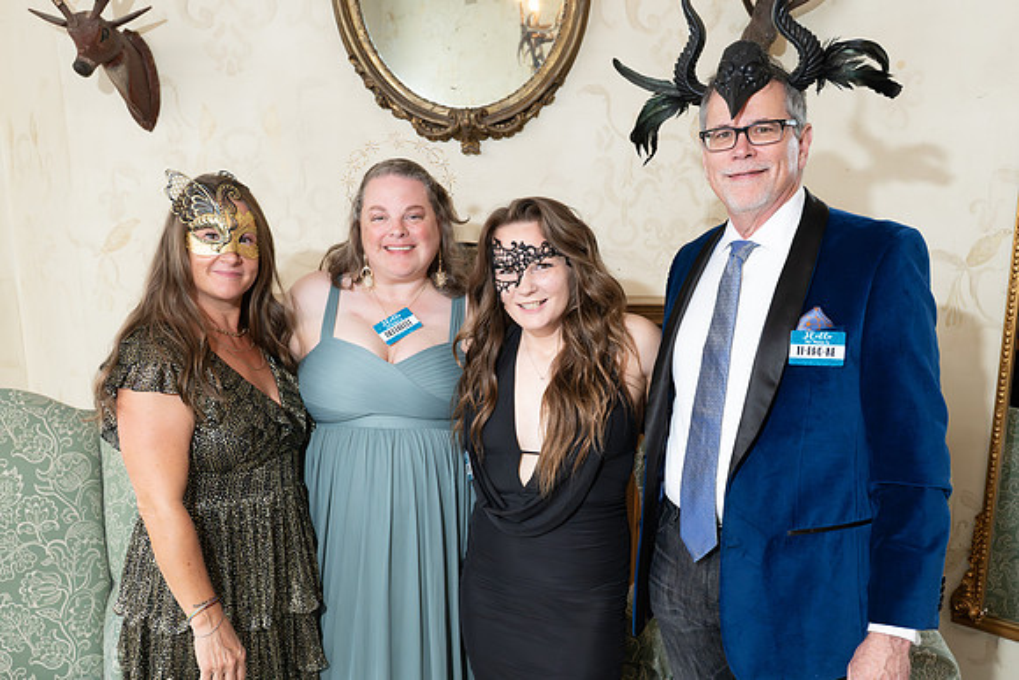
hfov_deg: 55.5
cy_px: 434
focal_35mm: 34
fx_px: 968
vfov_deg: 38.4
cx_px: 540
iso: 3200
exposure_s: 1/80
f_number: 5
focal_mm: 24
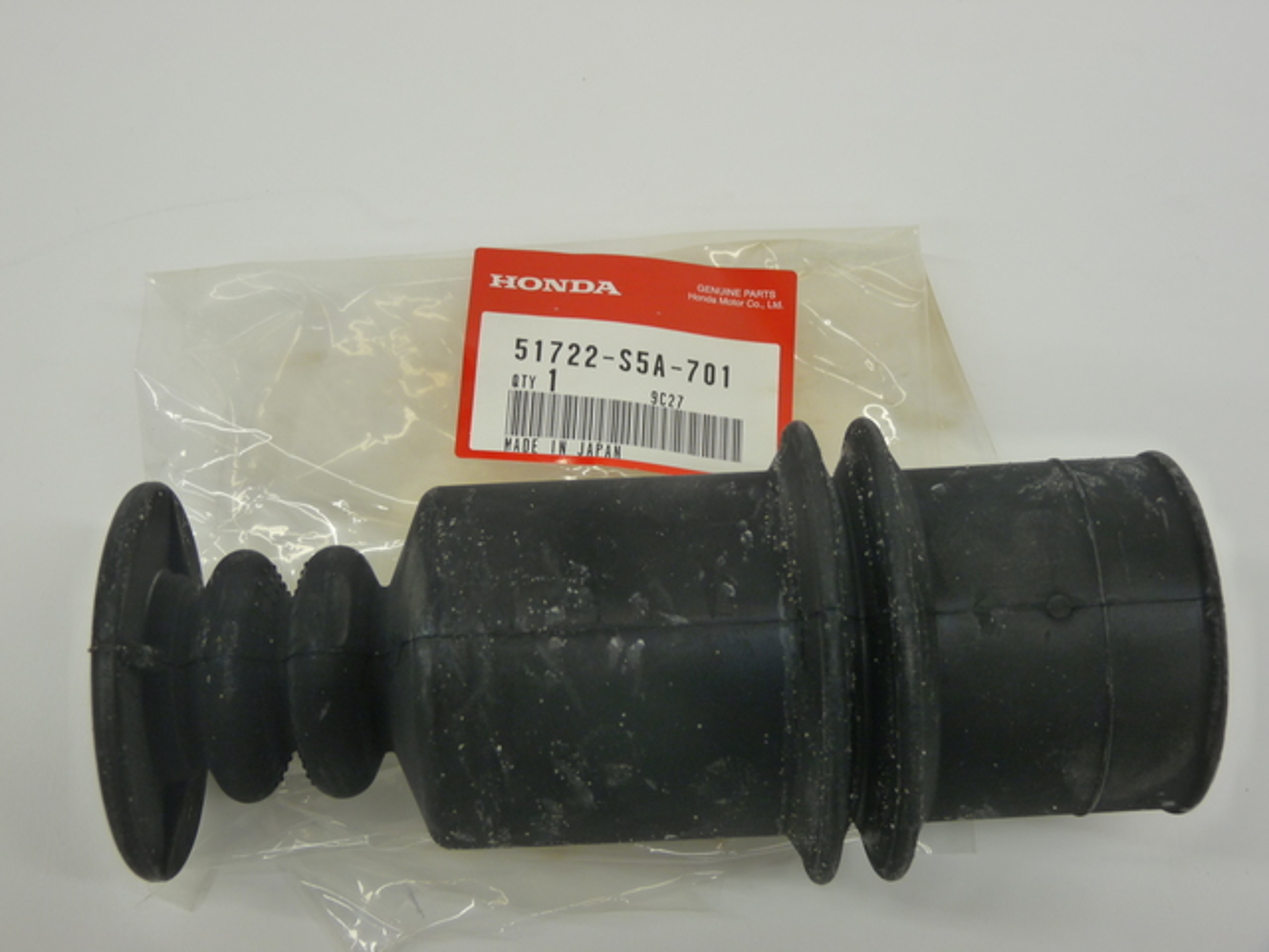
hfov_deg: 38.2
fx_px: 1833
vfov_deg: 29.1
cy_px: 476
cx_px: 634
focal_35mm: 50
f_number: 3.2
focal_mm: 9
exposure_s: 1/40
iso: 160
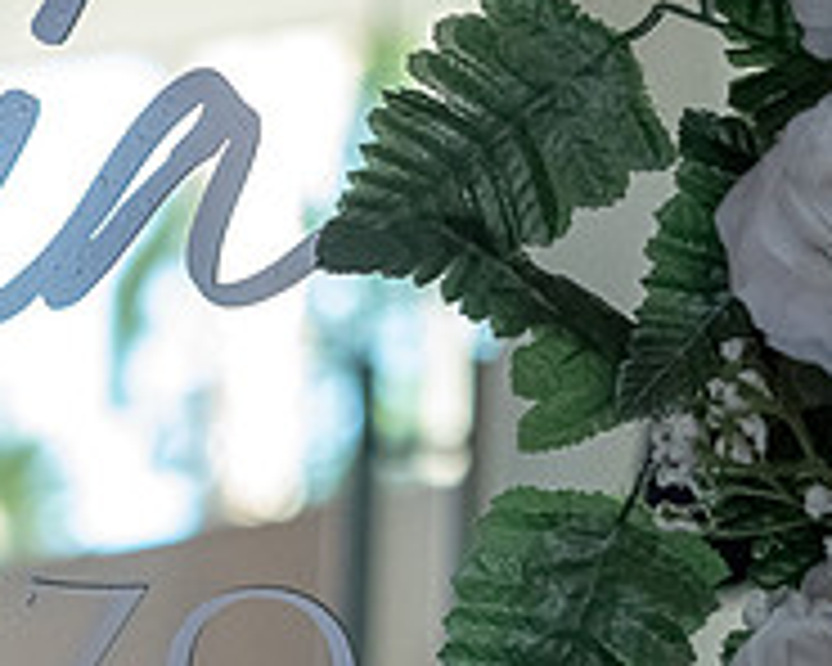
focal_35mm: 177
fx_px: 4358
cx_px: -247
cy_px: 502
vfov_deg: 8.7
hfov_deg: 10.7
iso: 3200
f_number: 3.5
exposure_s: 1/1600
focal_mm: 60
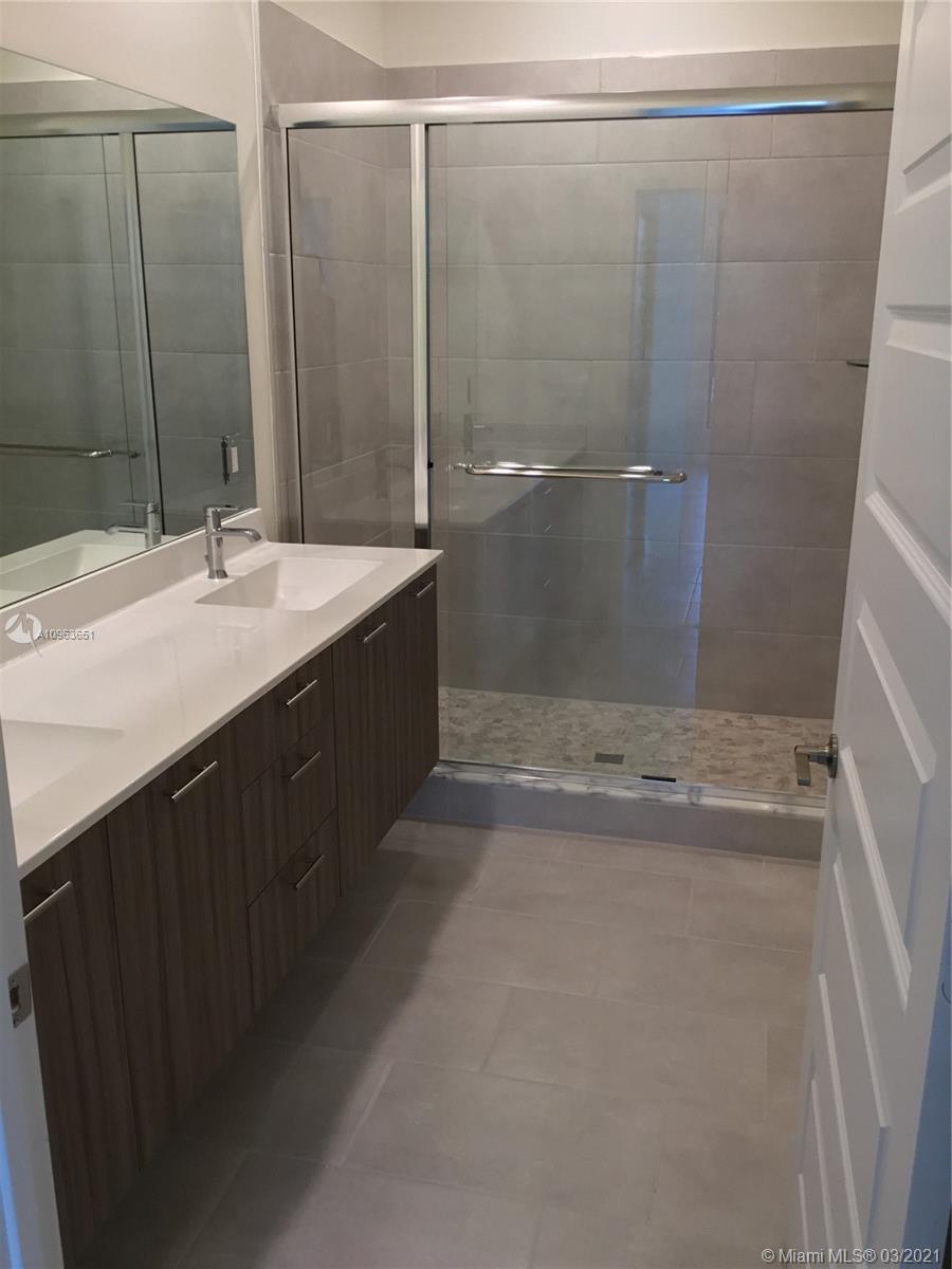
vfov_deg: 58.4
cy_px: 634
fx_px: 1137
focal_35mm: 31
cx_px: 476
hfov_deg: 45.4
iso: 64
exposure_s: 1/30
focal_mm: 3.3
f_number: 2.4
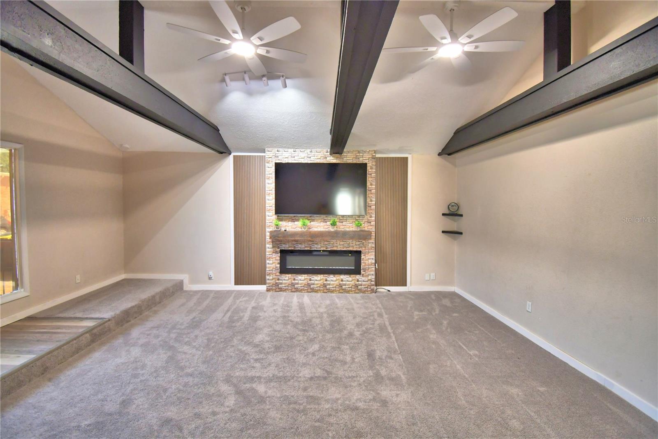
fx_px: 274
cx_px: 329
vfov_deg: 77.3
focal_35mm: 15
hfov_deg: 100.4
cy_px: 220
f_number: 4.5
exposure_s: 1/30
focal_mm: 10
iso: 720
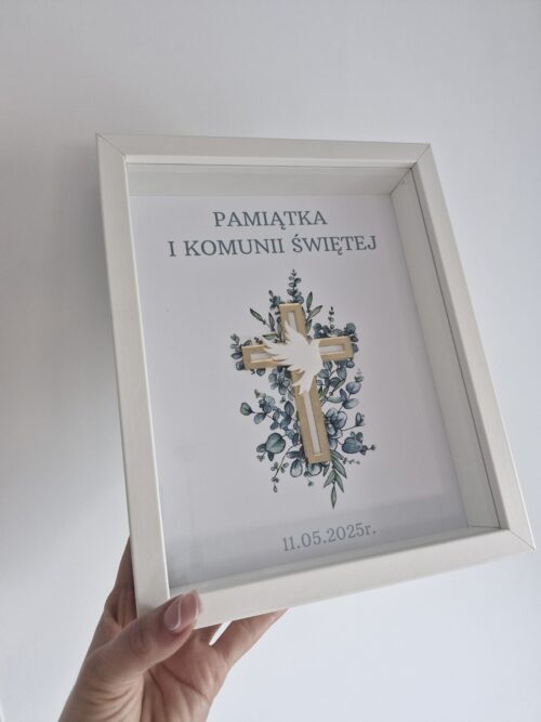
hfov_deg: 58.9
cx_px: 270
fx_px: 479
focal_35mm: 23
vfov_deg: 73.9
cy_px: 361
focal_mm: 5.54
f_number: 1.8
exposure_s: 1/100
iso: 50
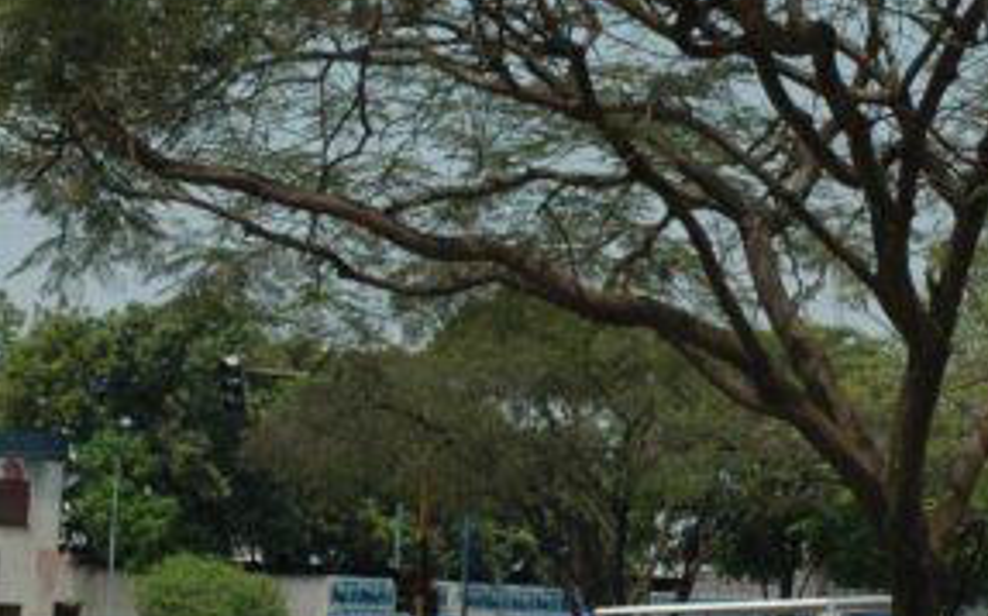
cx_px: 768
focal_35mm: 110
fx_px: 2970
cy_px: 274
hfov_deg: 18.7
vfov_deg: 11.8
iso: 250
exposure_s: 1/400
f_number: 11
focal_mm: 27
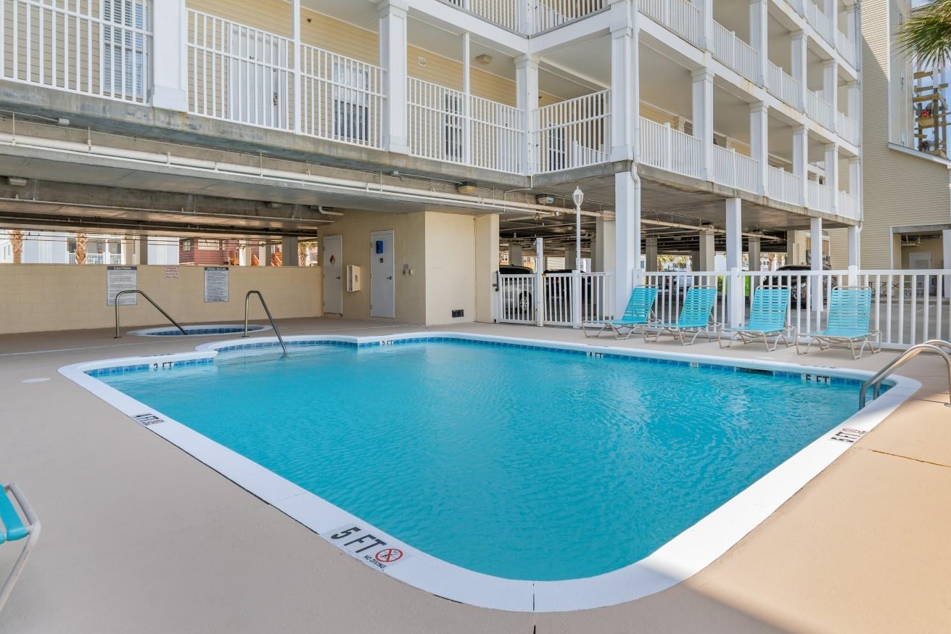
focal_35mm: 21
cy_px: 273
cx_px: 488
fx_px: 555
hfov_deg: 81.2
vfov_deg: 59.3
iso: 100
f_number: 5.6
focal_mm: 11.5
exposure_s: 1/125
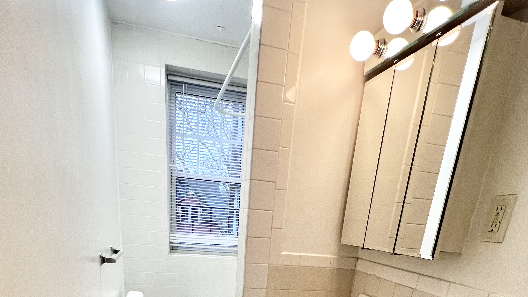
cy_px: 361
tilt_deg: -21.9
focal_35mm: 24
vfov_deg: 36.3
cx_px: 255
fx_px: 336
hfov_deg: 76.3
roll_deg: -4.6
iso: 160
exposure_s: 1/120
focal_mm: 1.57
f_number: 1.8
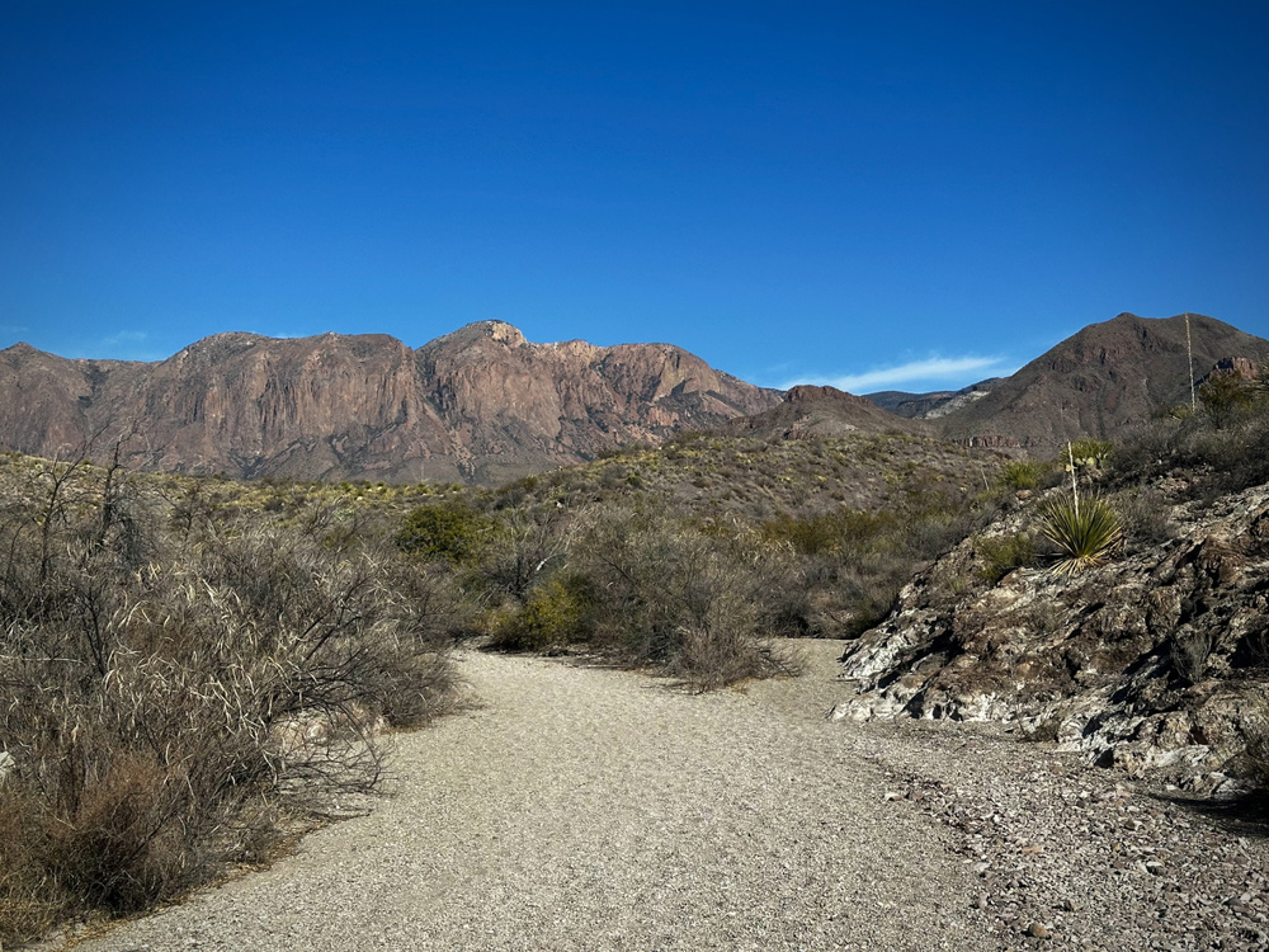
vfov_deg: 30.3
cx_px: 634
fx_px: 1760
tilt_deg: +5.1
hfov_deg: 39.7
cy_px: 476
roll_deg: +2.3
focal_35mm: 48
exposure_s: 1/4566
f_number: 1.8
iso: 64
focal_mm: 6.9
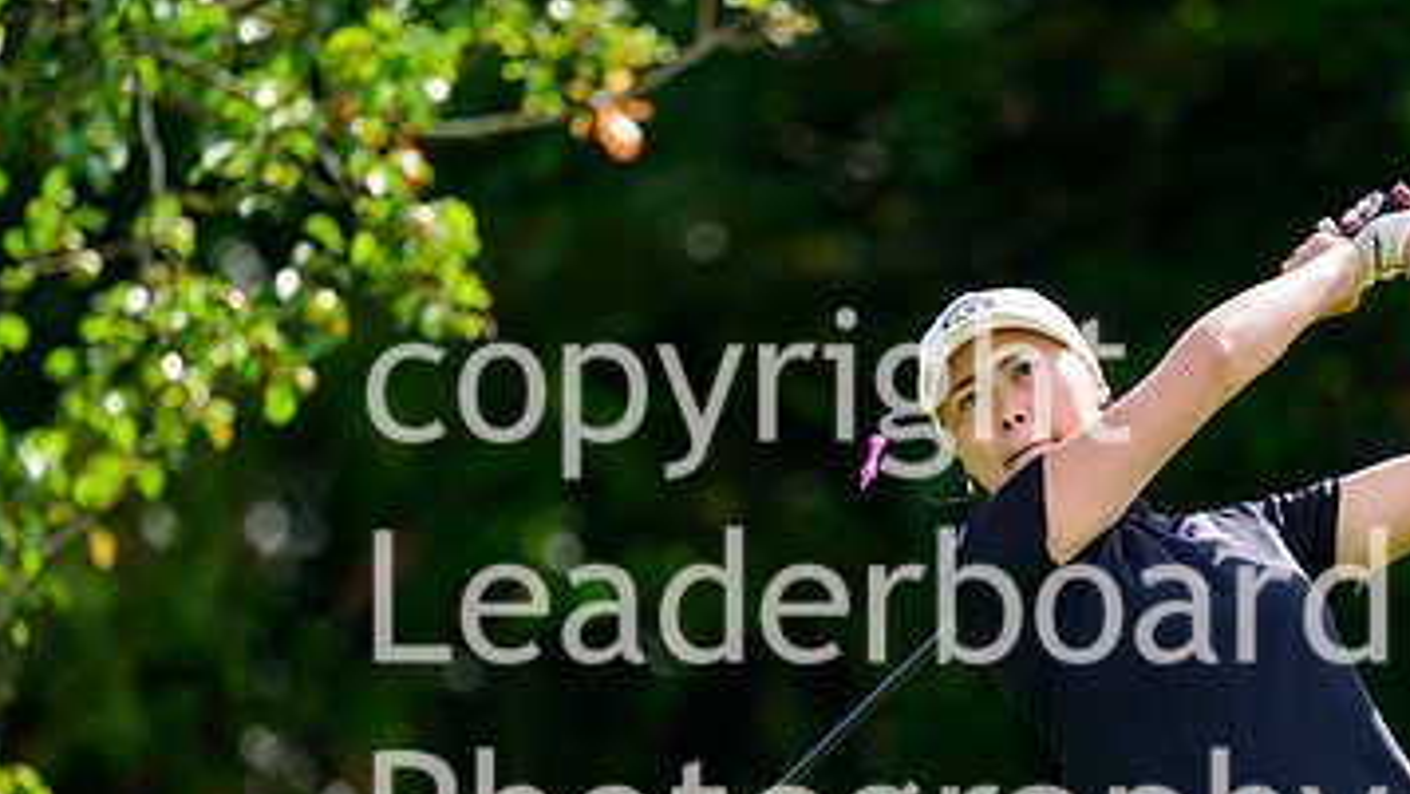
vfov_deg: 1.8
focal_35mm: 681
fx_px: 25467
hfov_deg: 3.2
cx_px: 885
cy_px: 634
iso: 1000
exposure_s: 1/2000
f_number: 5.6
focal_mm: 400
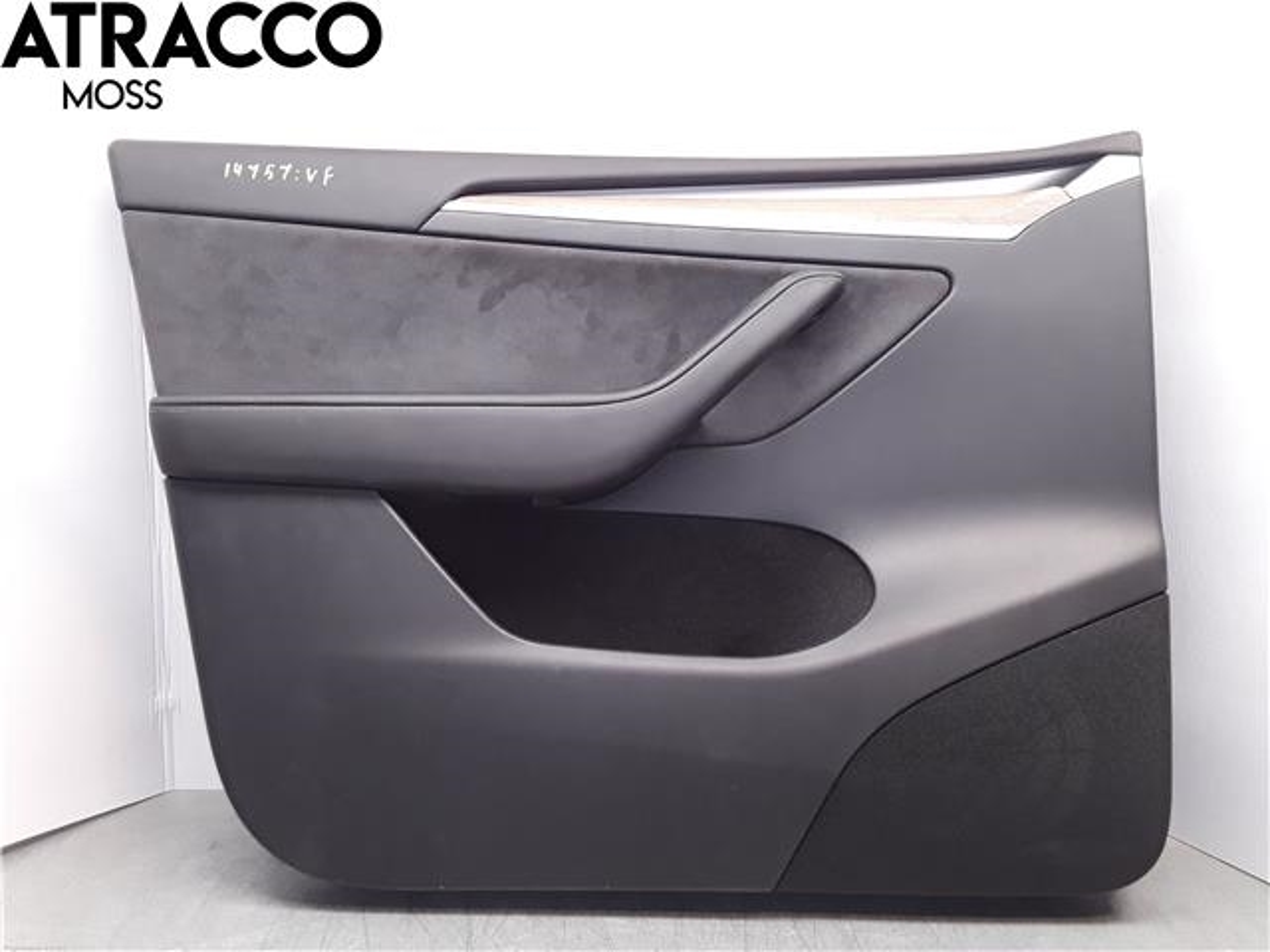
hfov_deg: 63.4
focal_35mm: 28
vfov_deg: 49.7
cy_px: 476
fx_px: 1027
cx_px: 635
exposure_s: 1/50
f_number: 1.9
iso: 80
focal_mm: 2.91
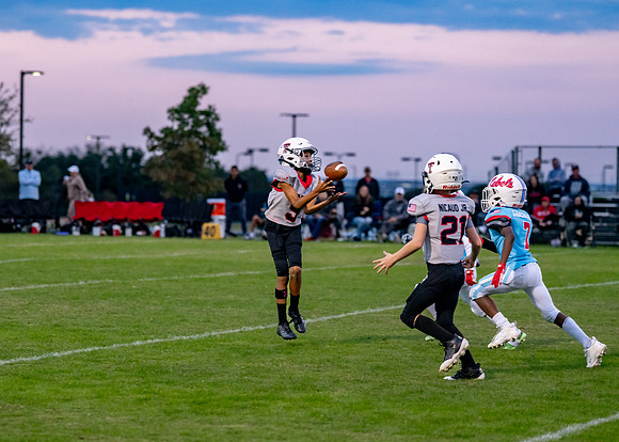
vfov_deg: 9.8
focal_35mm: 146
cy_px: 211
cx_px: 222
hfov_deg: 13.7
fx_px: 2574
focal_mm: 115
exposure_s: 1/1000
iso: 2500
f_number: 2.8
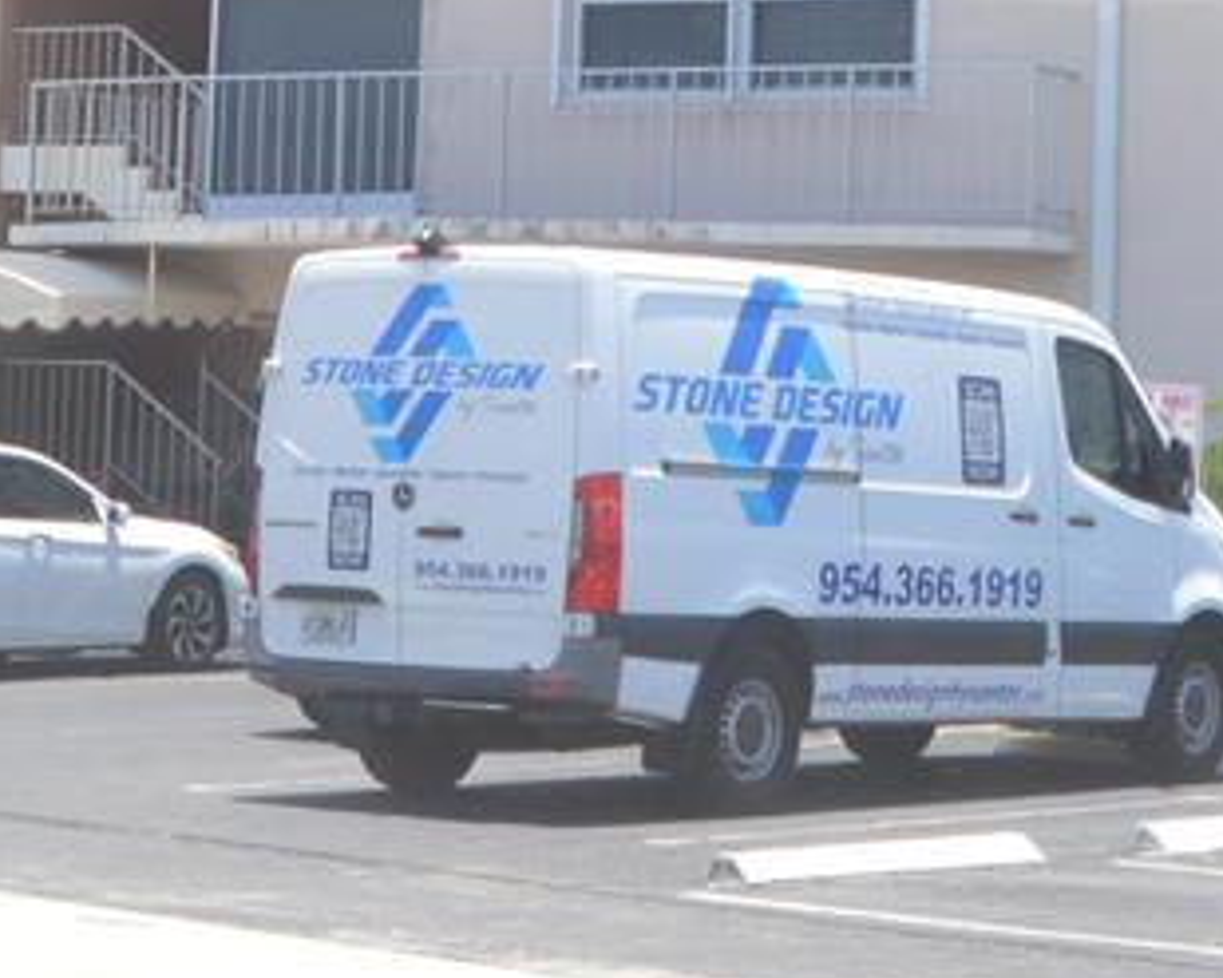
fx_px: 4740
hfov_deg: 14.6
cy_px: -30
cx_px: 930
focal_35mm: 131
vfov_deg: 11.6
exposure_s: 1/320
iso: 100
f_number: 9
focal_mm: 18
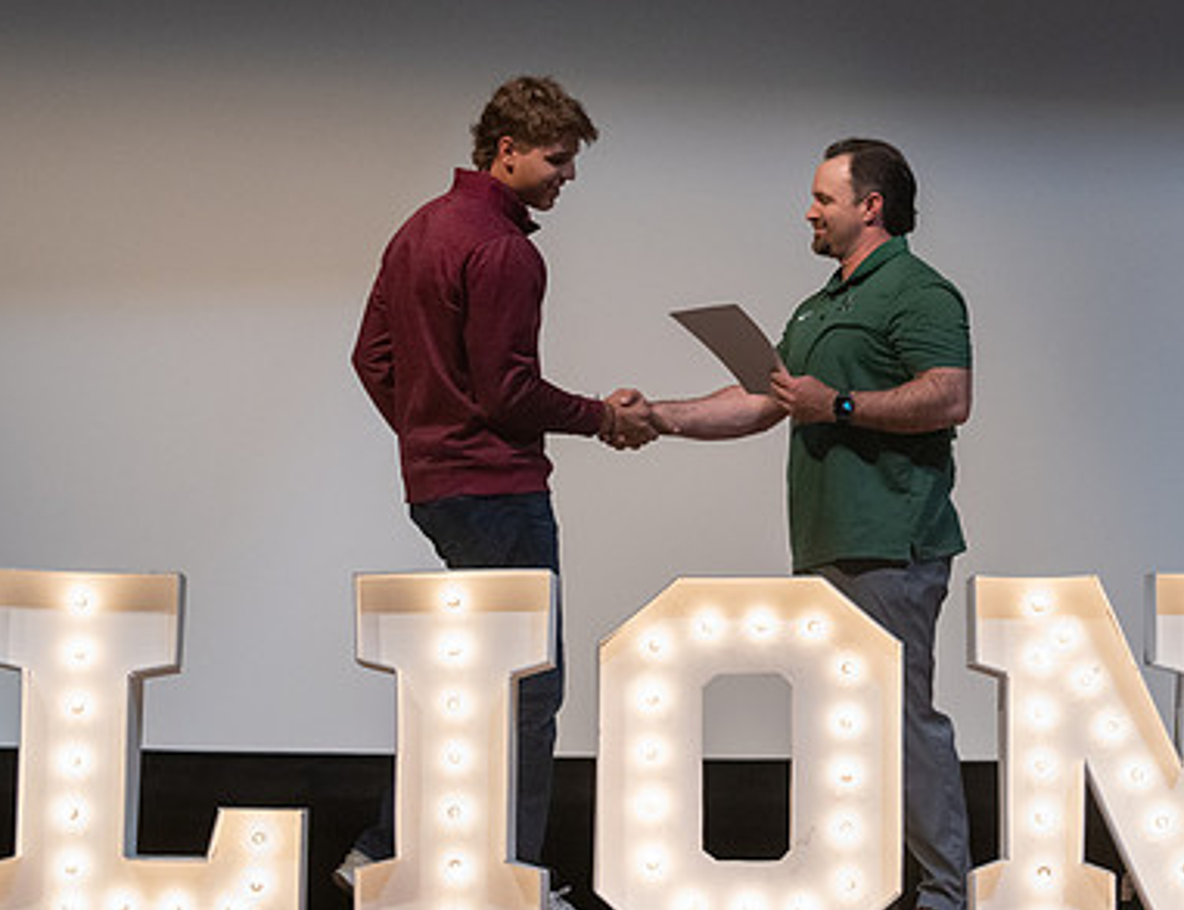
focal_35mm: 121
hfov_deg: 16.1
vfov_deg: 12.4
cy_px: 301
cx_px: 864
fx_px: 4177
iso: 5000
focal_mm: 70
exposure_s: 1/320
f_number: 4
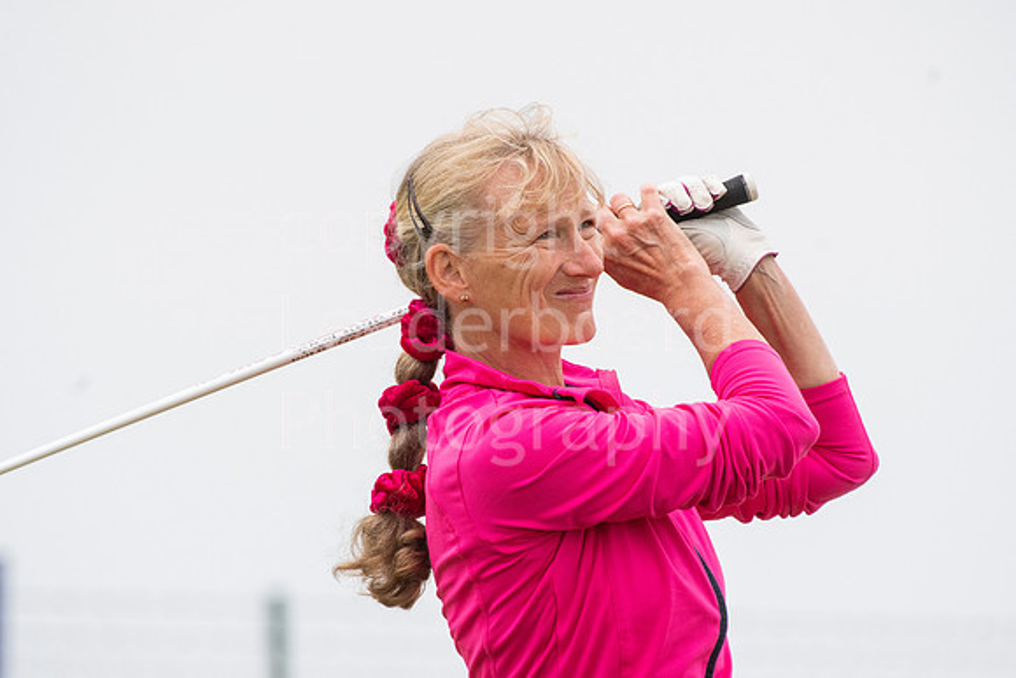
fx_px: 21171
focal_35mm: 750
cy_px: 339
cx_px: 508
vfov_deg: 1.8
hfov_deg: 2.7
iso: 800
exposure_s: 1/1000
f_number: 7.1
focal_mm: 500
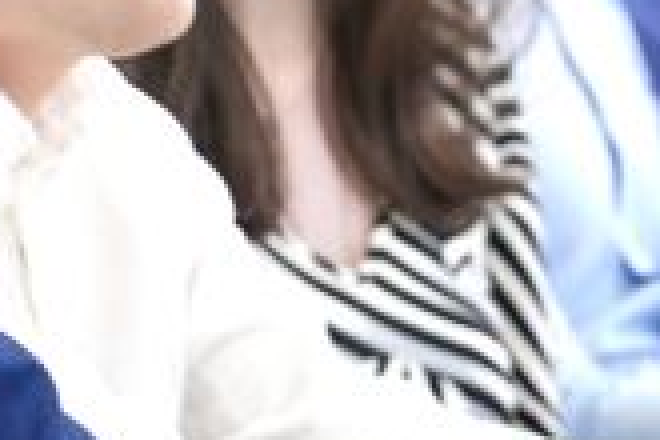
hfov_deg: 2.4
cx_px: -74
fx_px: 15527
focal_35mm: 847
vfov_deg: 1.6
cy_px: 240
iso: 4000
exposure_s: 1/160
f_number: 5.6
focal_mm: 200
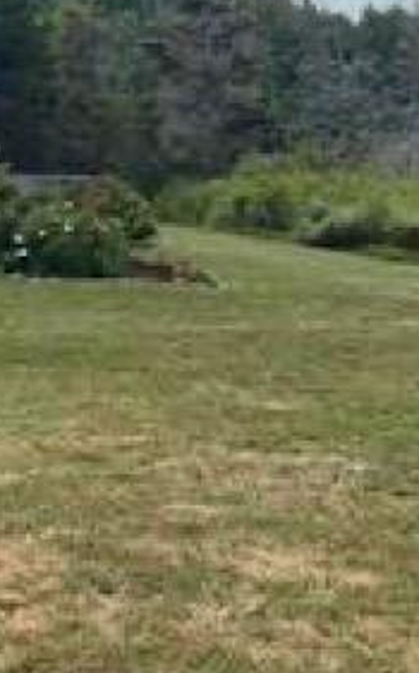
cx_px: -129
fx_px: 1062
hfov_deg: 20.4
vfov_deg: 34.3
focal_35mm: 58
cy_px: 160
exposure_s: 1/7576
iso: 80
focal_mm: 6.86
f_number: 1.78
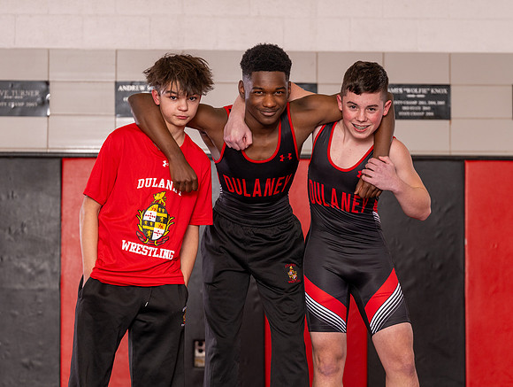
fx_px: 1761
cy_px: 215
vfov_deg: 12.5
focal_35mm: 119
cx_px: 285
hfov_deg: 16.6
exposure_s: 1/160
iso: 125
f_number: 2.8
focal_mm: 70
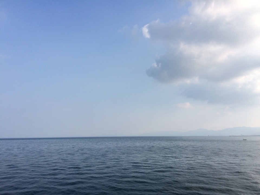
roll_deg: +1.1
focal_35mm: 29
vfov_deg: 48.2
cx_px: 130
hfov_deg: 61.7
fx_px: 218
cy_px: 98
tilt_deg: +8.7
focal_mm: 4.15
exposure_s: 1/2564
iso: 32
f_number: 2.2
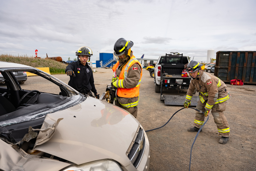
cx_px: 129
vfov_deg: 52.6
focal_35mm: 24
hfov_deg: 73.0
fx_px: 173
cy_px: 85
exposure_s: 1/1250
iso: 100
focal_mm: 24
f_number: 2.8
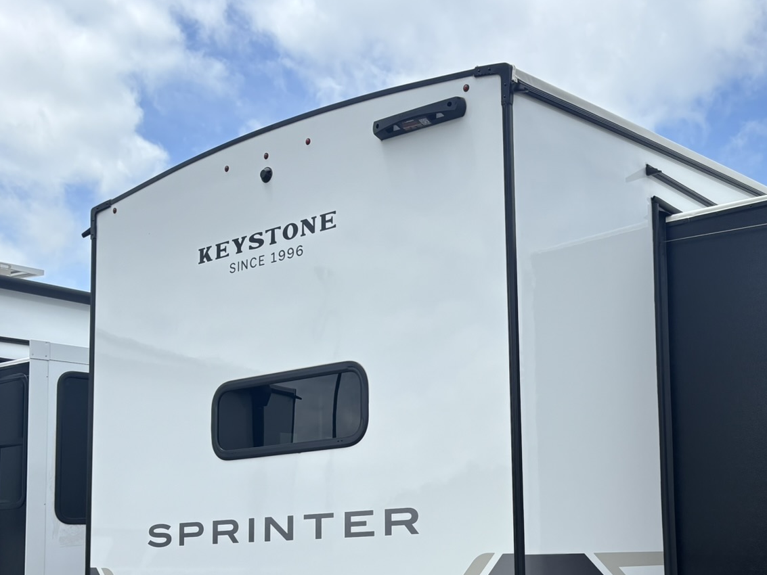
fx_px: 1042
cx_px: 558
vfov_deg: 30.3
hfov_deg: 39.5
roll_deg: +1.1
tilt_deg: +5.7
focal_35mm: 47
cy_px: 447
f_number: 1.6
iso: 50
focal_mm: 5.96
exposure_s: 1/4630
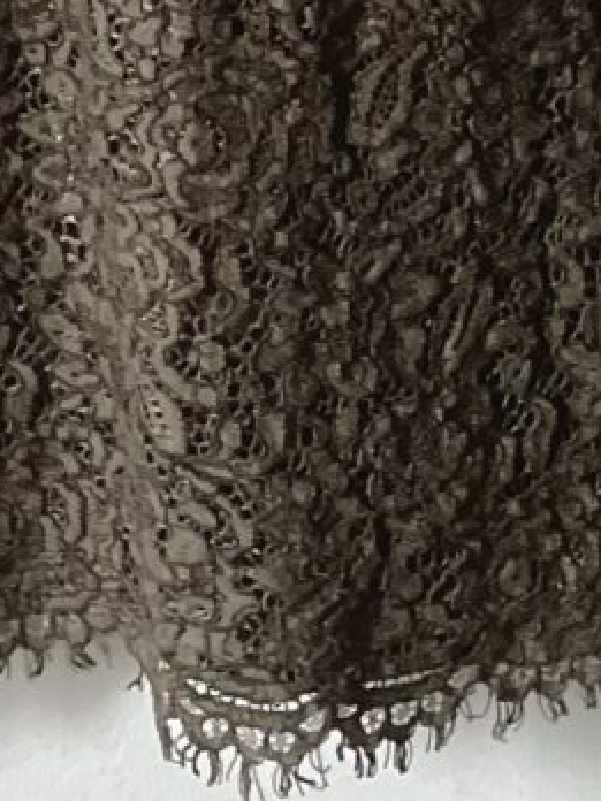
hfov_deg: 9.7
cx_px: 391
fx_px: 3542
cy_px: -1478
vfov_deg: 10.1
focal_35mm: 153
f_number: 1.5
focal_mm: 5.7
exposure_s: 1/60
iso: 250
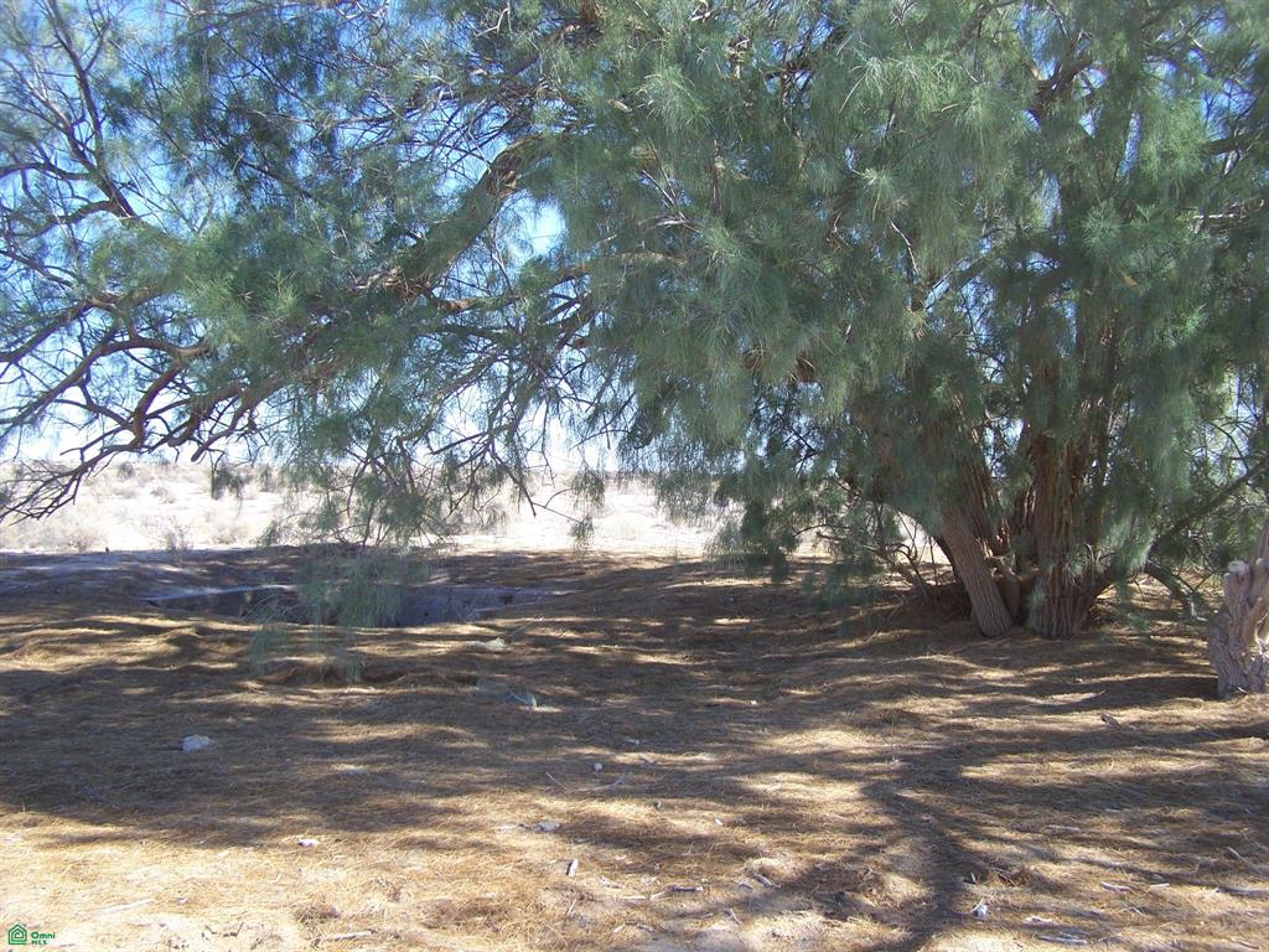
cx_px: 634
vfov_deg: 37.7
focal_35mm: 38
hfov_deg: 49.0
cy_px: 476
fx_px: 1393
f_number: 2.8
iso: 64
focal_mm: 6.3
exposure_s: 1/320
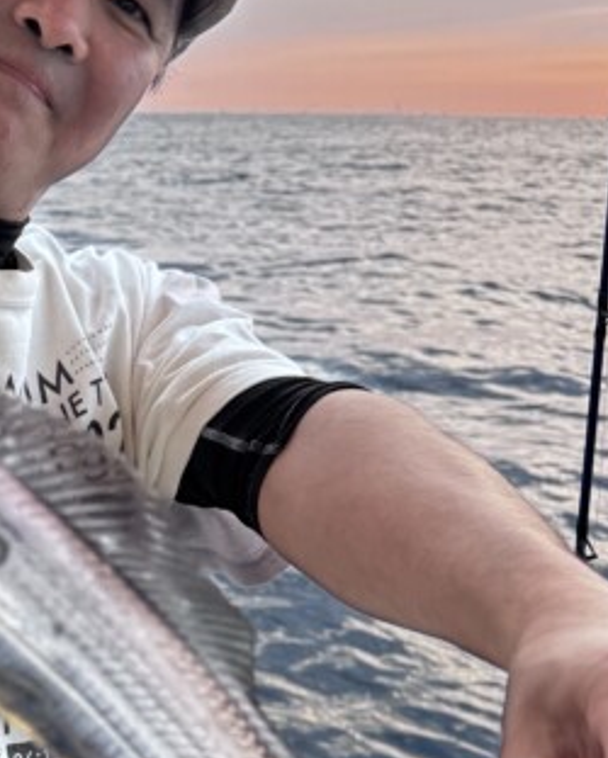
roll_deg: -1.3
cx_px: -92
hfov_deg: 23.5
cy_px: 474
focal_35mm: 60
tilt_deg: -13.5
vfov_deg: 31.3
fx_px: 1348
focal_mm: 6.76
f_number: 1.78
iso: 80
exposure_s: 1/287
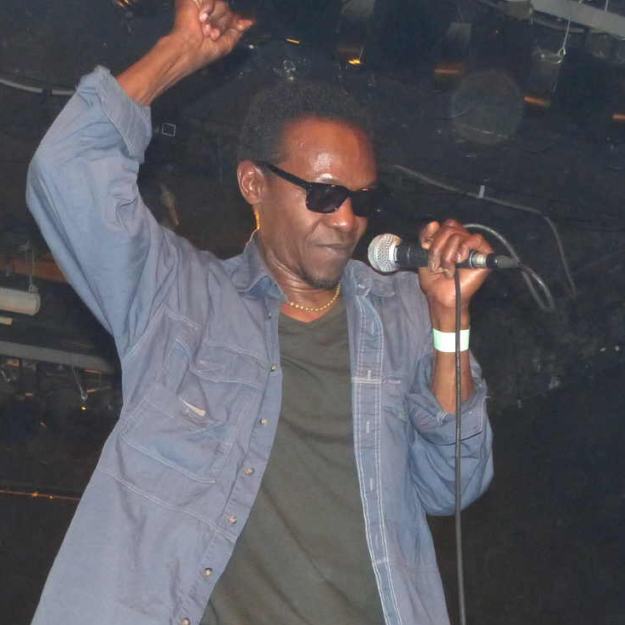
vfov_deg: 32.2
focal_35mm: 53
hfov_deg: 32.2
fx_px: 1083
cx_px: 311
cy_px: 352
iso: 400
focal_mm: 7.8
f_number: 2.8
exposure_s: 1/60
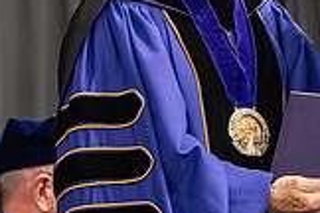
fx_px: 3555
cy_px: -38
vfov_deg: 3.4
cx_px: 263
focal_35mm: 400
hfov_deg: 5.1
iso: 3200
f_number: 3.2
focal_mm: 112
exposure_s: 1/200
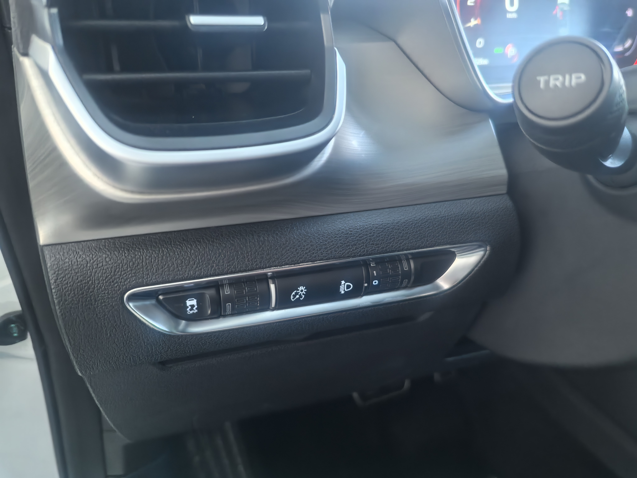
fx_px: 497
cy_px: 239
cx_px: 318
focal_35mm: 27
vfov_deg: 51.4
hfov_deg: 65.3
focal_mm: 5.75
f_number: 1.4
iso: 500
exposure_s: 1/99.8
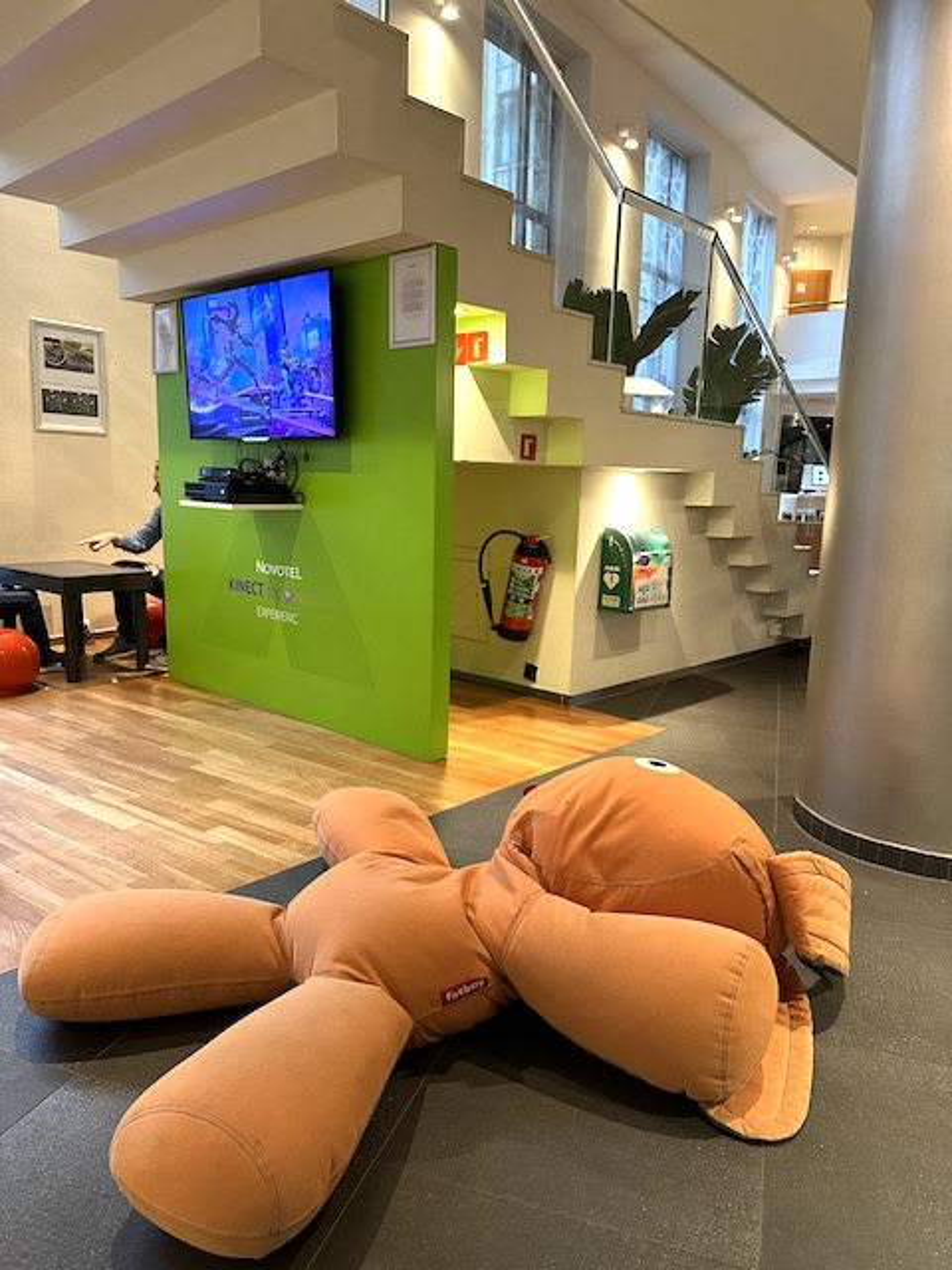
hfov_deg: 56.8
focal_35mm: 24
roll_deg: -2.9
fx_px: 880
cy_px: 635
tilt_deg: -10.8
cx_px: 476
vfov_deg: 71.6
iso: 320
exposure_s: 1/50
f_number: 1.78
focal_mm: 6.86
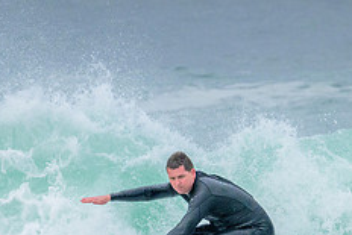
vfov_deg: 1.0
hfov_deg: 1.5
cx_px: 182
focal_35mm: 1376
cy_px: 281
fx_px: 13462
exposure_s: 1/1600
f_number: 11
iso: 2800
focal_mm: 550
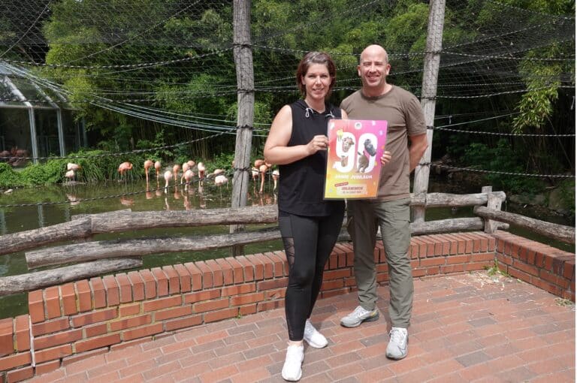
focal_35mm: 24
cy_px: 192
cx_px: 288
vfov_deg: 53.0
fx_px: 384
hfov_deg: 73.8
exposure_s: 1/1000
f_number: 2.8
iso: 100
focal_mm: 8.93
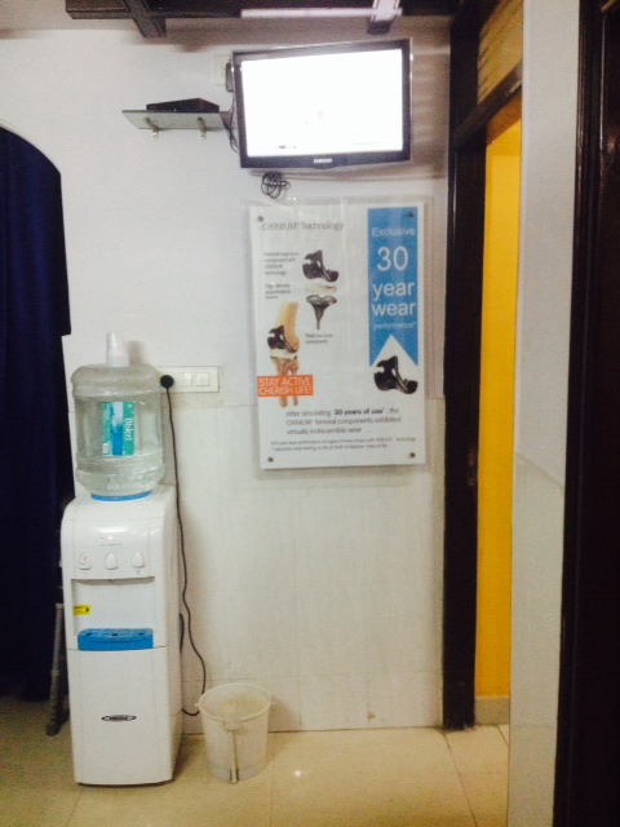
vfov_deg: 52.6
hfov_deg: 40.7
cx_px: 310
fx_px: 836
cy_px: 414
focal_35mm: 35
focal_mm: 4.28
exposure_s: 1/17
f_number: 2.4
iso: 400
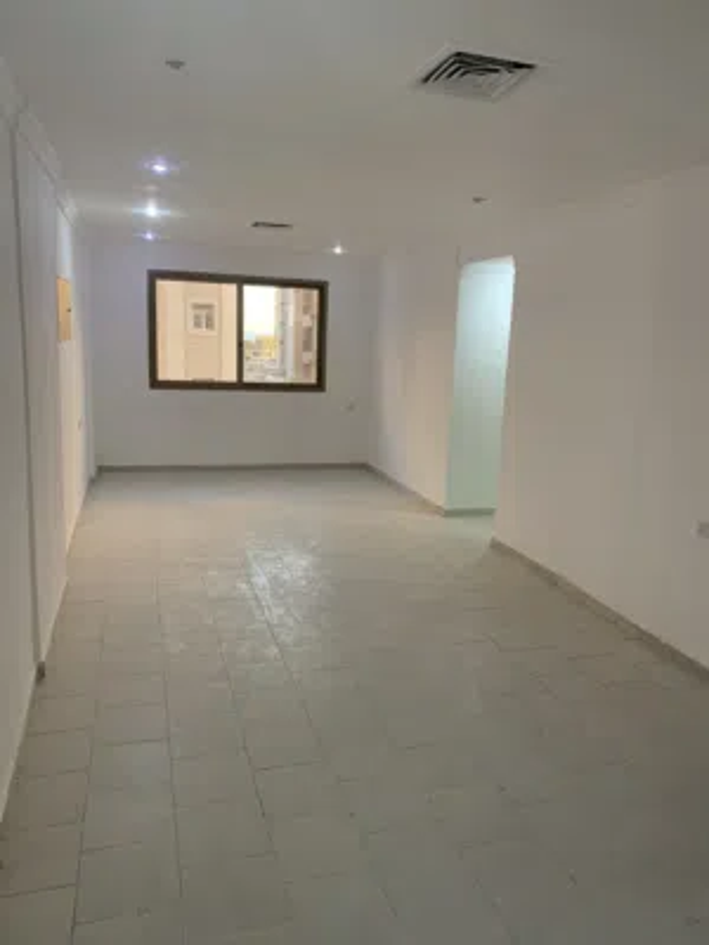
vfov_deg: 67.3
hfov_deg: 53.1
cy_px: 472
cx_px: 354
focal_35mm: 26
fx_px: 710
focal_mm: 4.25
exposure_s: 1/50
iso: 80
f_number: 1.8
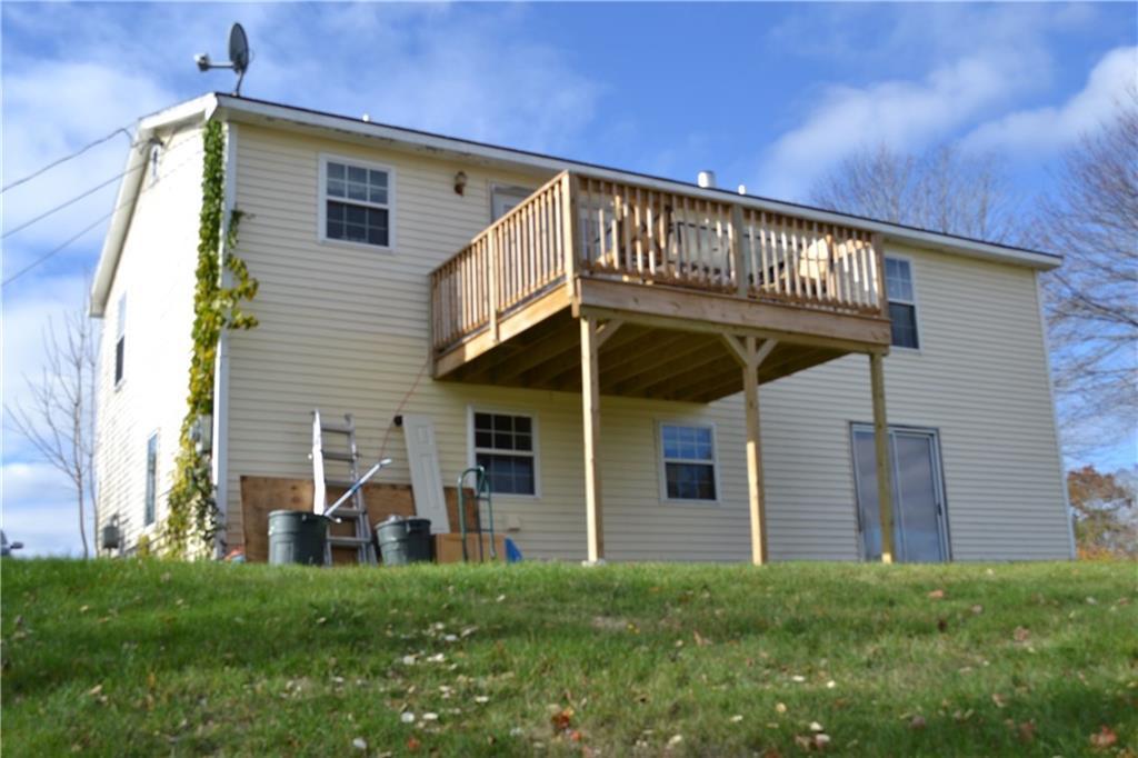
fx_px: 1232
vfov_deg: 34.2
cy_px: 379
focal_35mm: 39
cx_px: 569
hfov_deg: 49.6
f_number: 8
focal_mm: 26
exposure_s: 1/250
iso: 100
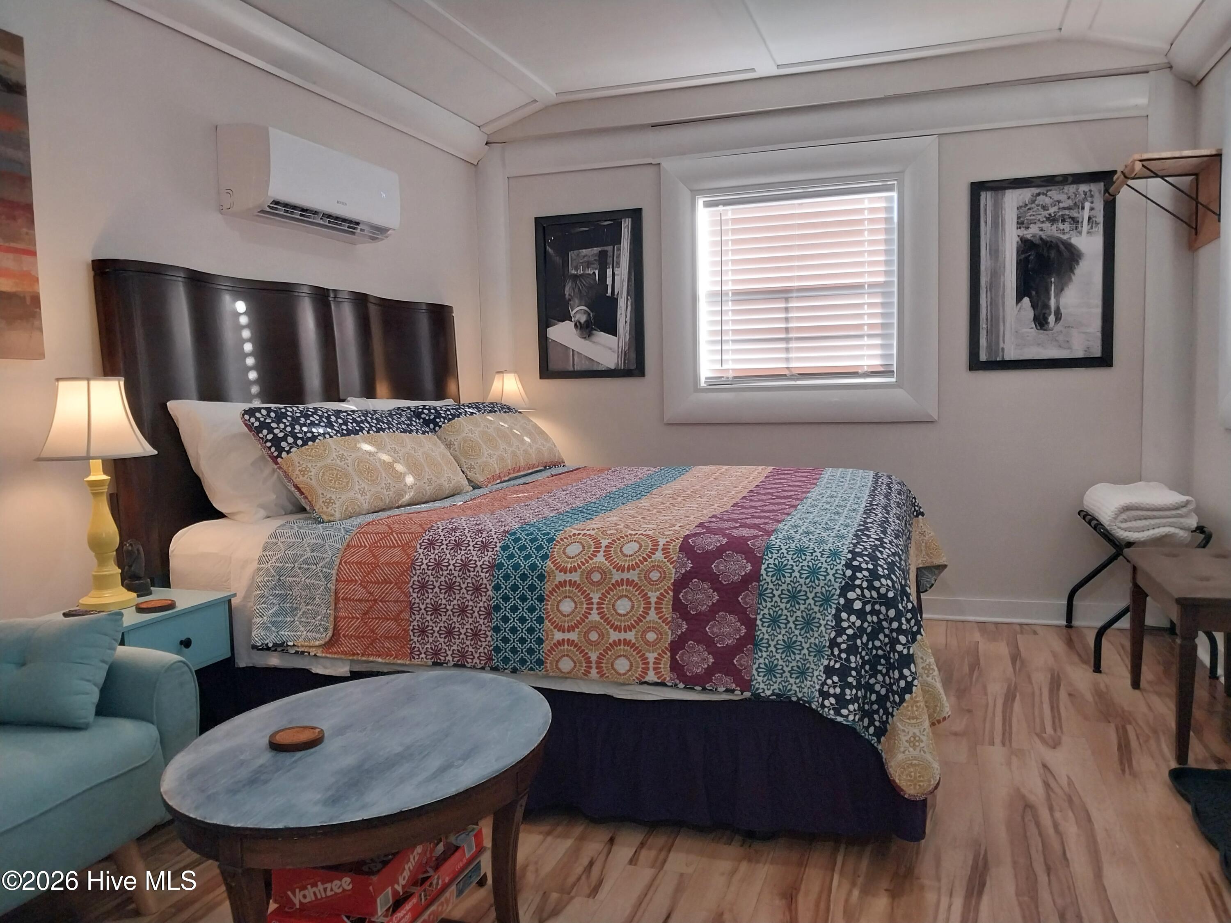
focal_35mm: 26
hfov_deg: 67.3
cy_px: 462
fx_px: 925
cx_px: 616
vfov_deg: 53.1
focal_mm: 4
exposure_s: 1/60
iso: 125
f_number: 1.8
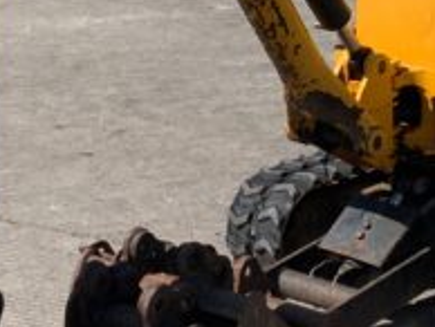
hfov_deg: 12.8
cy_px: 7
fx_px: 1925
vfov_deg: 9.7
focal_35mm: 153
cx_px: 377
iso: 16
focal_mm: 3
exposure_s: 1/1912
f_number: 1.8
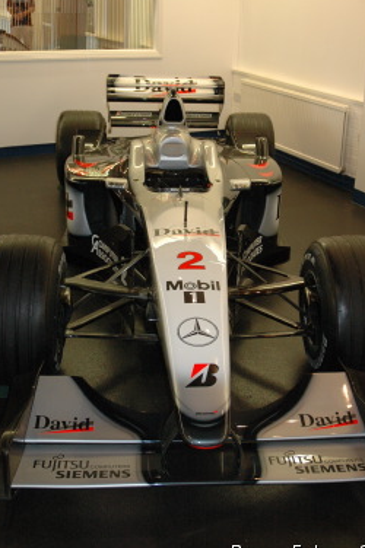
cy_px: 223
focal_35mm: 46
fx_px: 701
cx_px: 193
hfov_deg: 29.2
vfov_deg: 42.6
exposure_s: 1/60
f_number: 4
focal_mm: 24
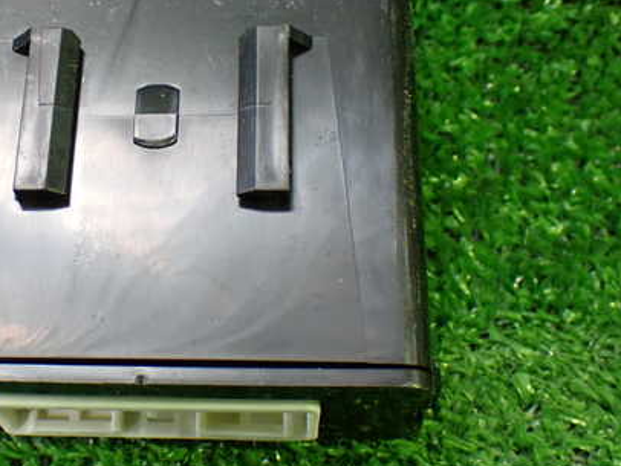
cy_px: 170
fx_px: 1167
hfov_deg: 29.5
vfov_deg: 22.5
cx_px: 177
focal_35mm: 65
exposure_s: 1/50
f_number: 2.9
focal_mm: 7.84
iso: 800
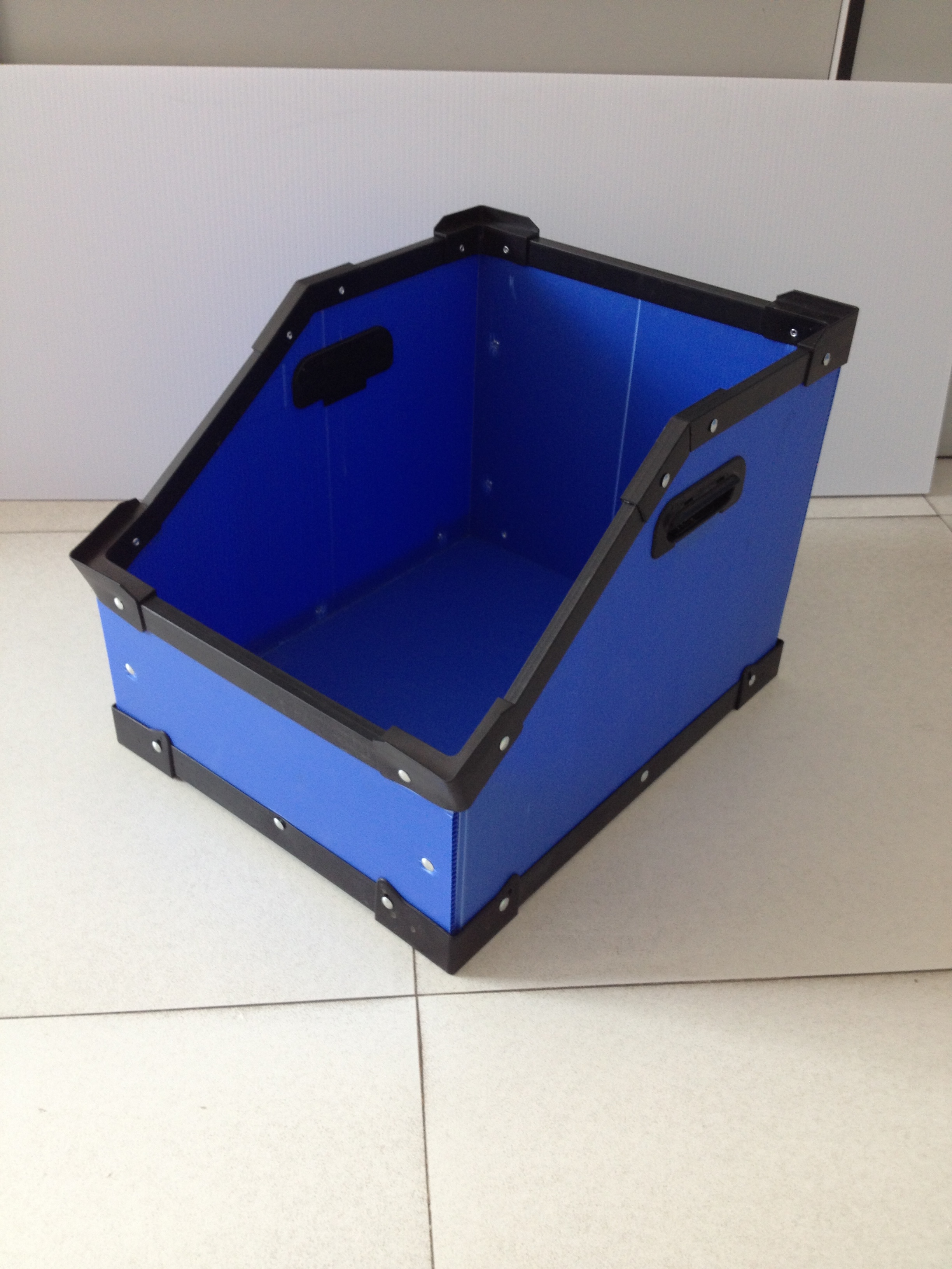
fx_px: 1283
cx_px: 476
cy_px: 634
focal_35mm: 35
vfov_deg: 52.6
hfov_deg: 40.7
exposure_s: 1/20
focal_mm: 4.28
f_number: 2.4
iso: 80
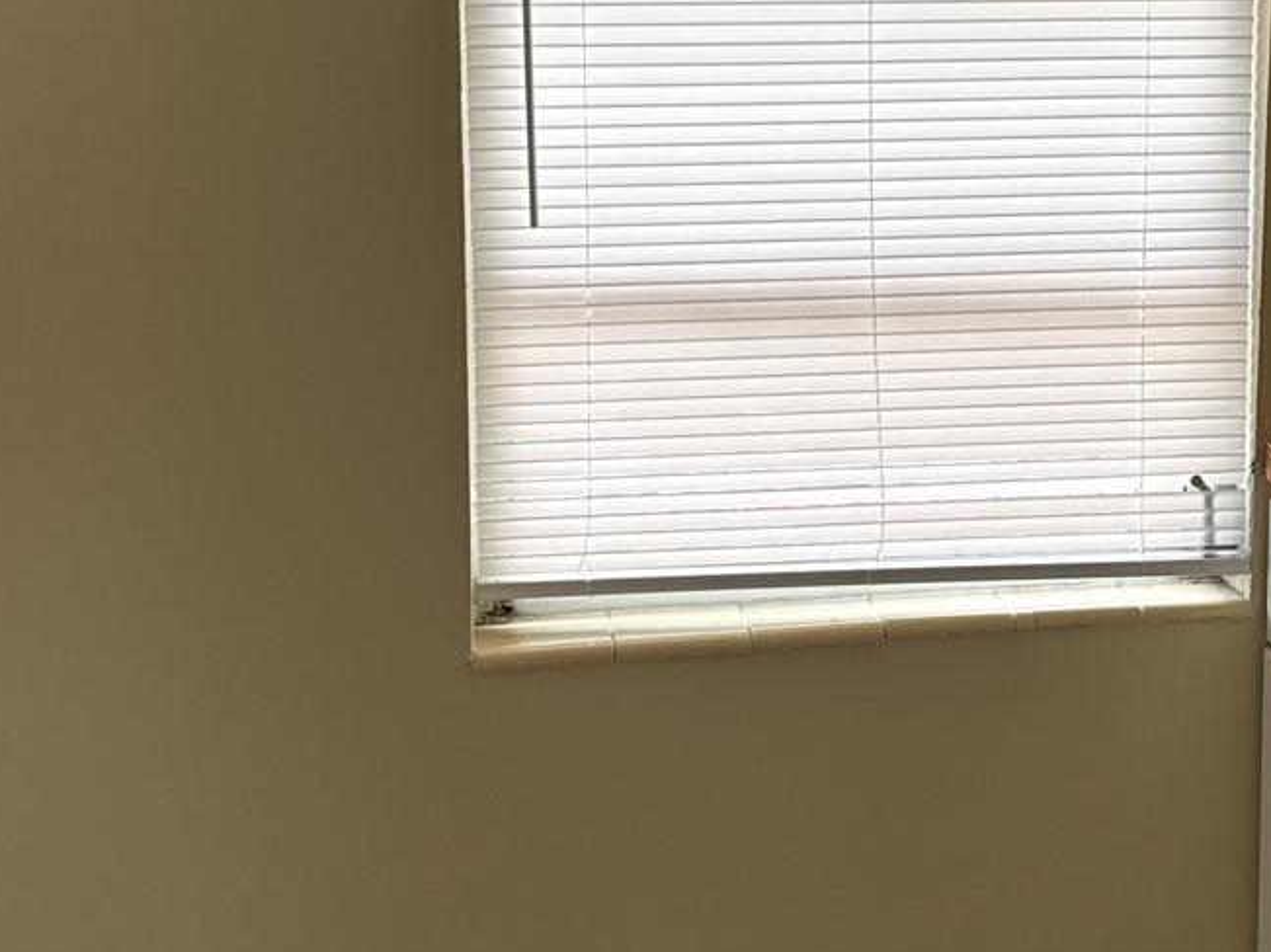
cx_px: 892
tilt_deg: -8.8
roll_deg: -0.2
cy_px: 226
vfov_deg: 24.5
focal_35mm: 59
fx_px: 2166
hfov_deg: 32.3
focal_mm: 6.76
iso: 100
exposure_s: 1/121
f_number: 1.78
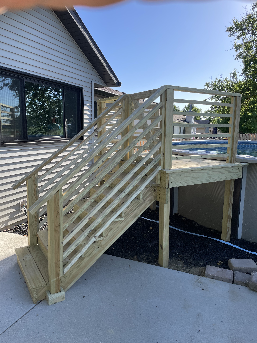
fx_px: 257
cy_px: 172
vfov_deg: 67.3
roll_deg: -0.6
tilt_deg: -8.1
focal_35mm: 26
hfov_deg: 53.1
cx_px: 128
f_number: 1.6
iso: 32
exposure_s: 1/1033
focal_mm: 4.2
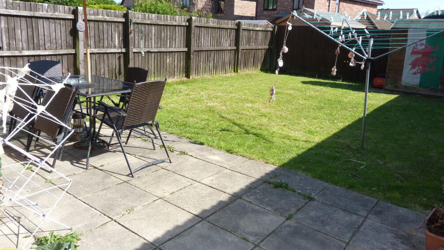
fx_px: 330
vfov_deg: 41.4
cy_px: 111
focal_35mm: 28
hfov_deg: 67.9
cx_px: 223
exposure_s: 1/250
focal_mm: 4.5
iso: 100
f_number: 5
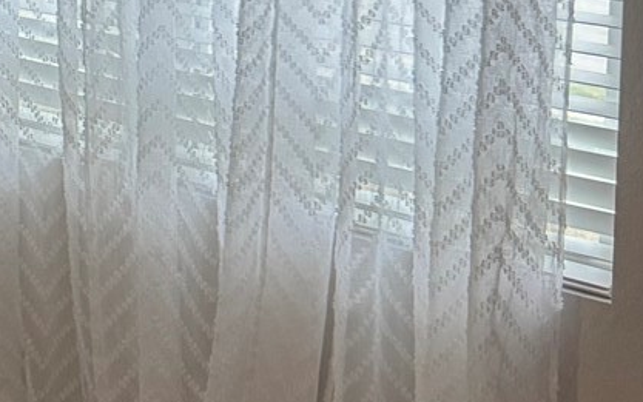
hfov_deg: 15.7
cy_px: -228
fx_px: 2051
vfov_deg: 10.7
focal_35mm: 117
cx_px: -446
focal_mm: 6.76
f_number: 1.78
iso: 200
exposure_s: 1/120
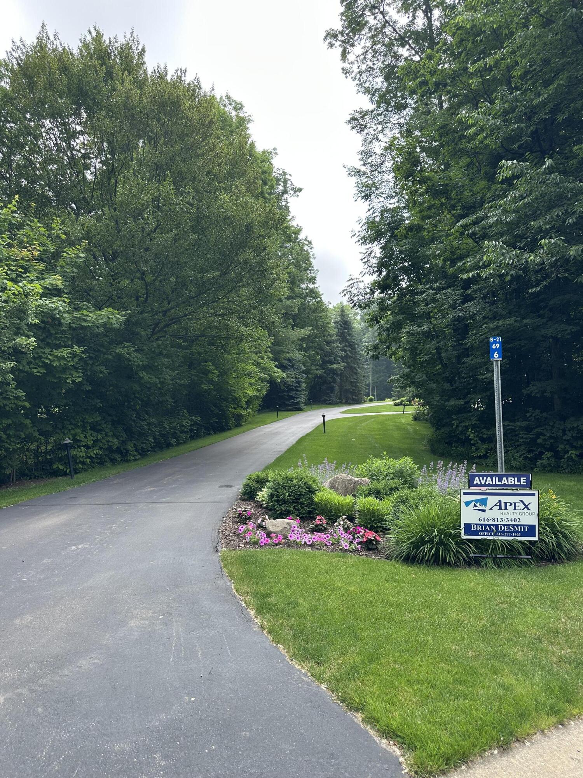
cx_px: 292
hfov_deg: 56.8
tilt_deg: +2.1
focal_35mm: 24
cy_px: 389
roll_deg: -0.7
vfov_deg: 71.6
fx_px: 539
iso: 80
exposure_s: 1/1256
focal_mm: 6.86
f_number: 1.78
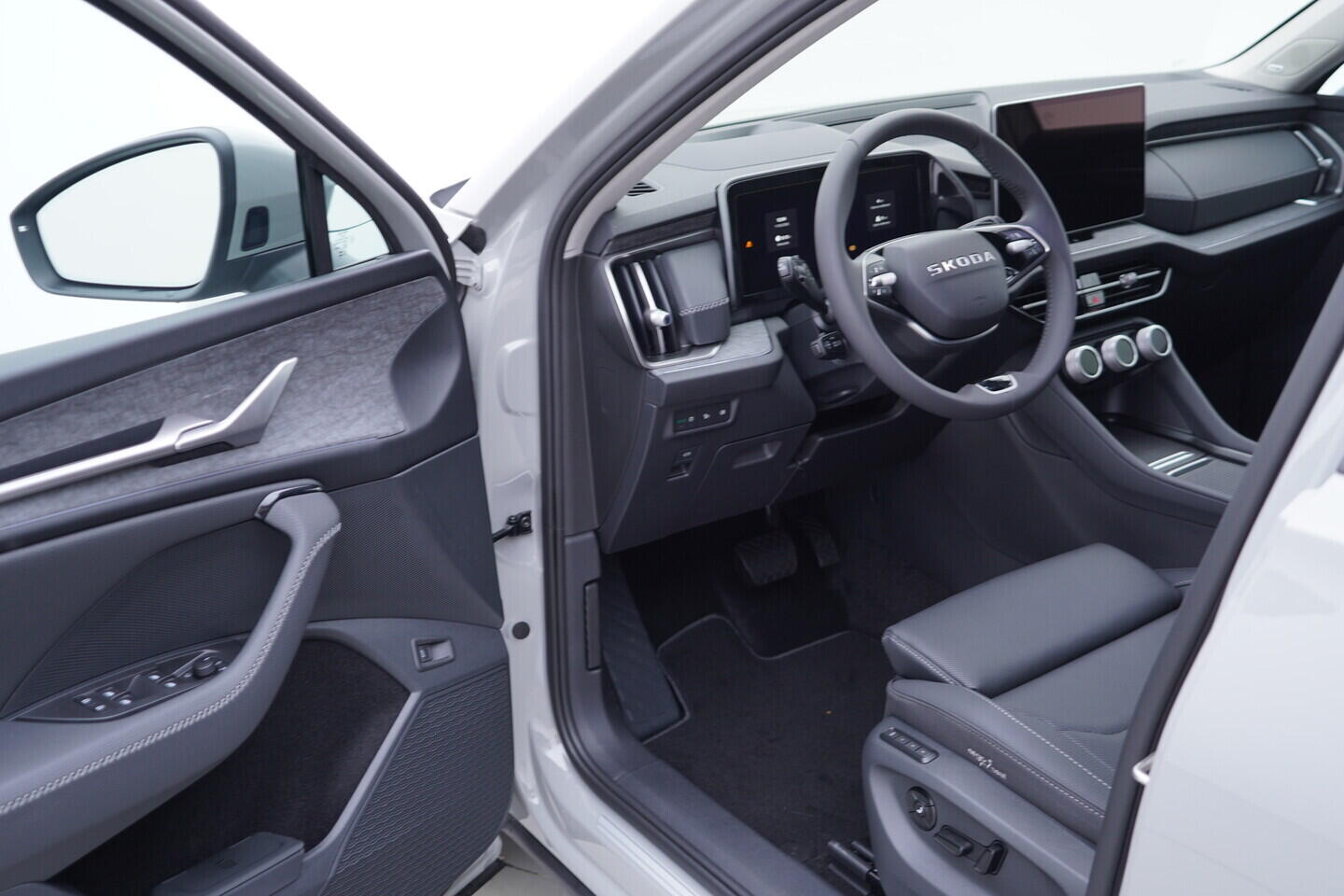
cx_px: 672
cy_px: 448
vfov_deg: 36.9
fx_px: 1344
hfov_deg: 53.1
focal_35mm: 36
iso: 160
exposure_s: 1/40
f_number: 2.8
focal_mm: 24
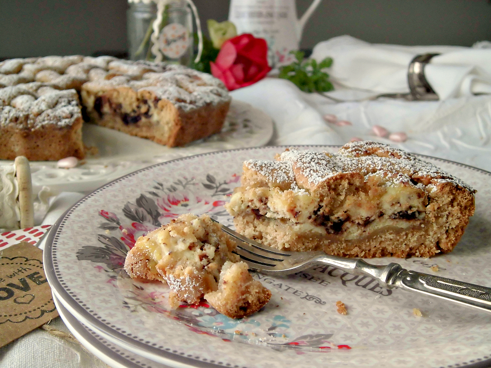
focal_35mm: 47
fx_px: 667
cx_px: 246
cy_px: 184
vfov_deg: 30.9
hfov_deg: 40.4
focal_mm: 8.3
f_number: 3.4
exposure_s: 1/60
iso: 200
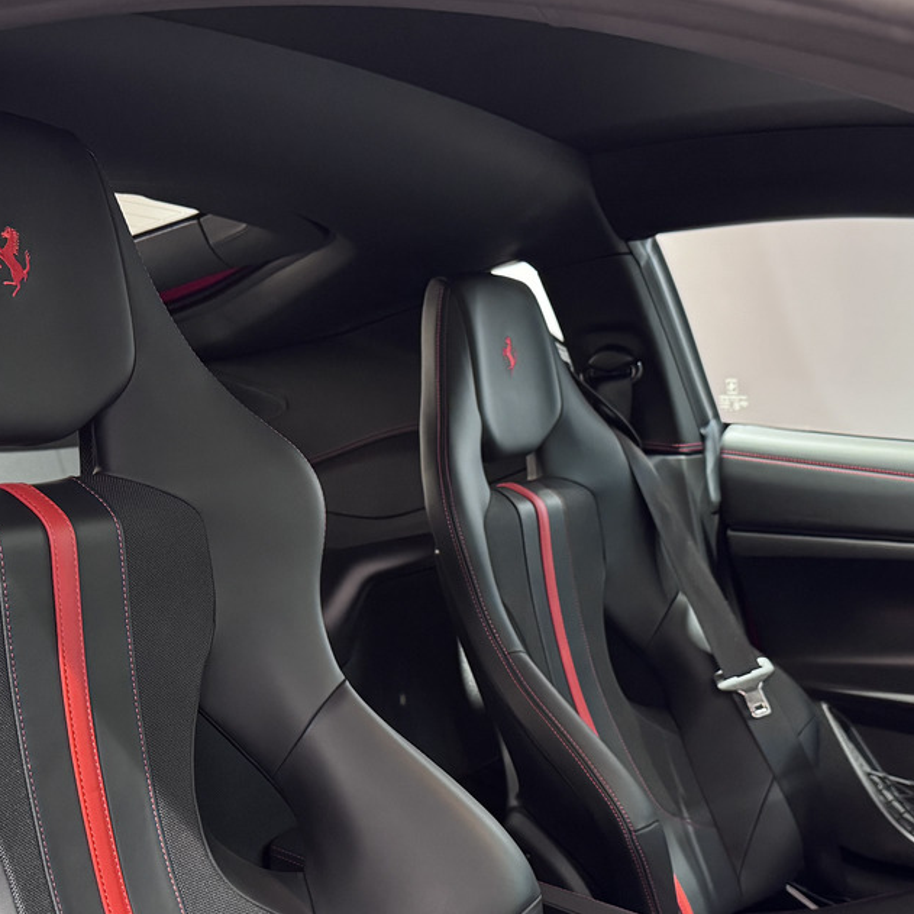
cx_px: 436
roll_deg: -0.4
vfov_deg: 35.0
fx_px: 1434
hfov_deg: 35.3
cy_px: 624
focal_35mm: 48
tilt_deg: -10.8
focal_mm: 6.76
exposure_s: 1/50
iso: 500
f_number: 1.78
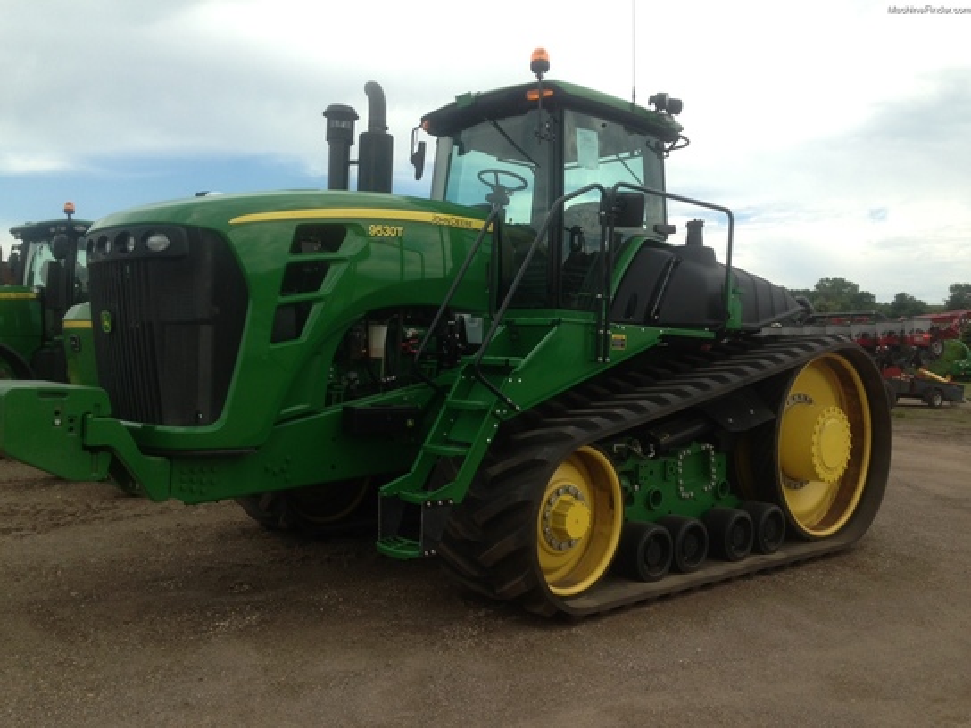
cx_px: 486
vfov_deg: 42.9
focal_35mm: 33
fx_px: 926
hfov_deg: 55.4
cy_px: 364
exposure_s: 1/903
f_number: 2.4
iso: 50
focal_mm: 4.13
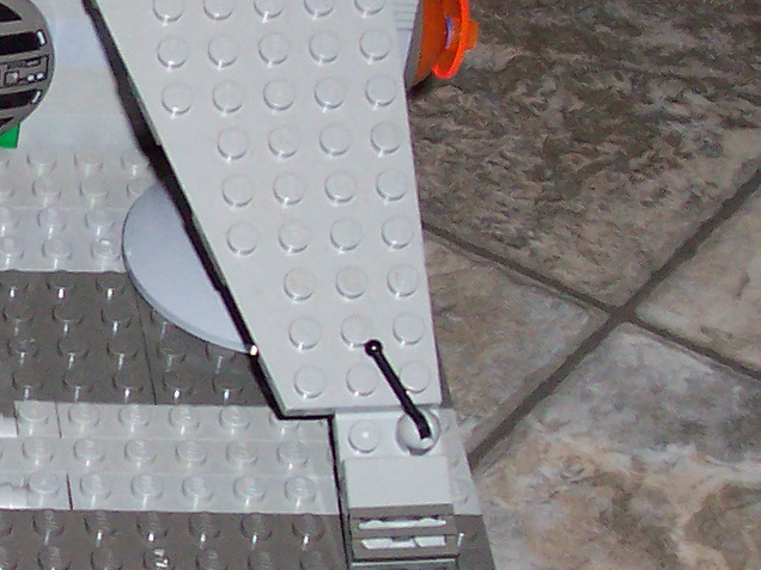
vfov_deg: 8.2
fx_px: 4001
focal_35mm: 182
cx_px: -406
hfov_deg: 10.5
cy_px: 212
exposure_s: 1/60
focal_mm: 8.6
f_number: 3.4
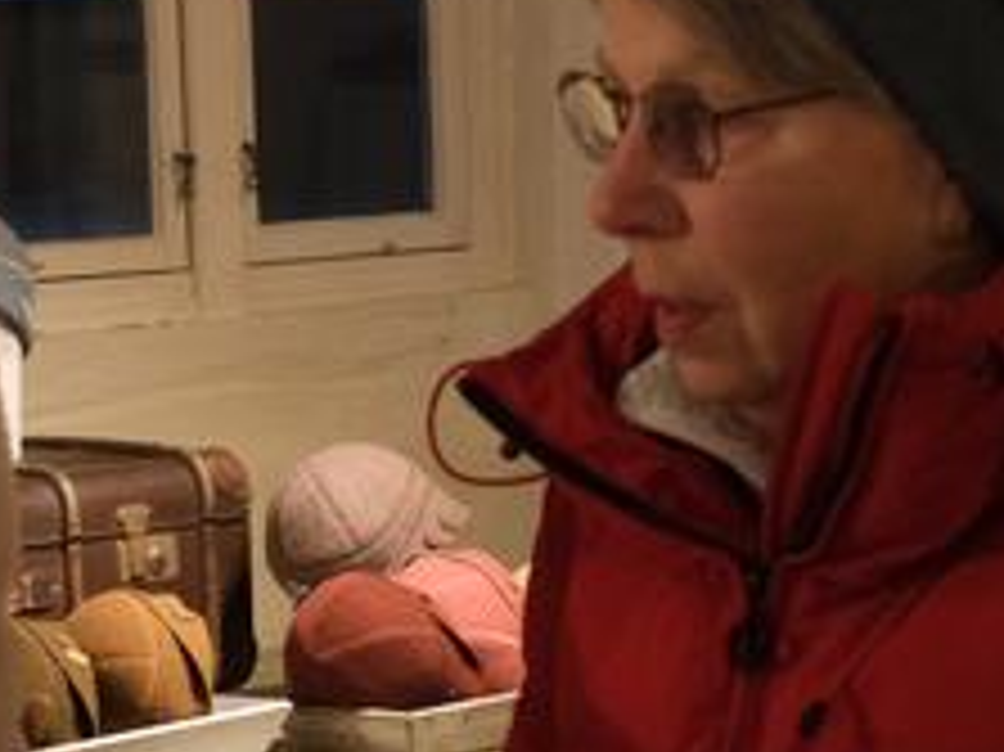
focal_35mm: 169
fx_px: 4899
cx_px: 81
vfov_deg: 8.8
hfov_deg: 11.6
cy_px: 628
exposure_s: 1/160
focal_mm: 32.6
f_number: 5.6
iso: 2000
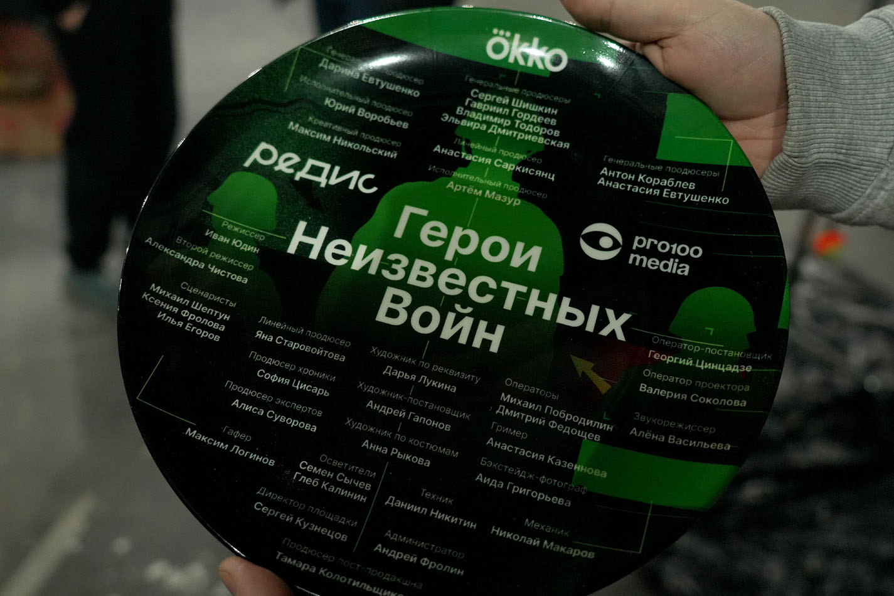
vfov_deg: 36.9
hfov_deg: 53.1
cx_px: 447
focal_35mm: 36
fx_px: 894
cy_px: 298
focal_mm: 24
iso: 4000
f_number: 2.8
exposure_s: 1/100
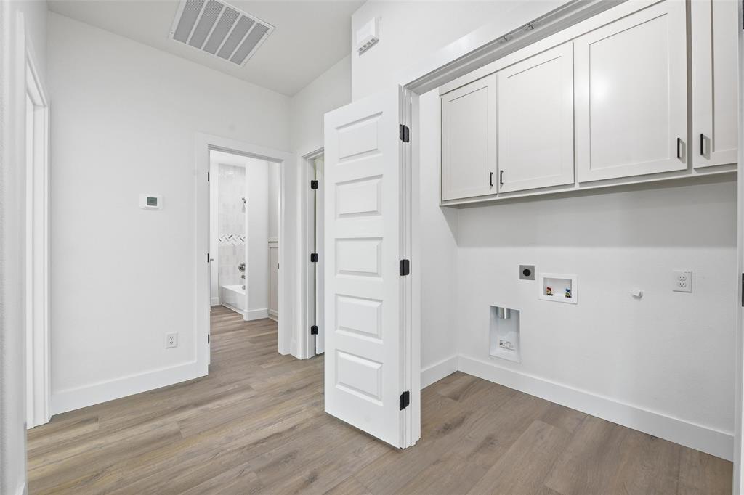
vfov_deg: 81.2
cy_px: 248
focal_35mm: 14
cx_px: 372
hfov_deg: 104.3
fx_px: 289
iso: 100
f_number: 9
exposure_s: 1/80
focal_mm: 14
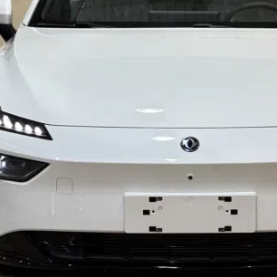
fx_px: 869
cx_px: 191
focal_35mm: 96
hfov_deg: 18.0
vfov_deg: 18.1
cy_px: 113
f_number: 1.6
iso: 25
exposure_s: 1/60
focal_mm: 5.96
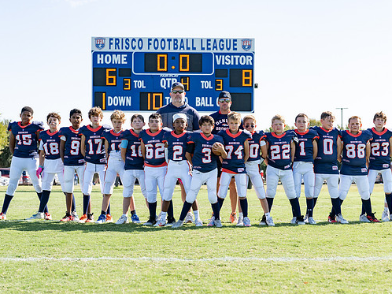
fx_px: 804
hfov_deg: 27.4
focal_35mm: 71
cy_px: 186
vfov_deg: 20.7
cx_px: 223
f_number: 3.5
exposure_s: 1/800
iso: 100
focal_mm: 50
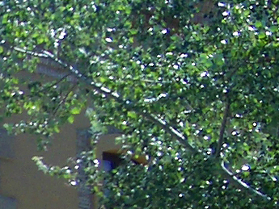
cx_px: -290
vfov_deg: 7.2
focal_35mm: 203
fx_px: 1637
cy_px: 340
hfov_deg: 9.1
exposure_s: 1/400
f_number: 4.3
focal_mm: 5.8
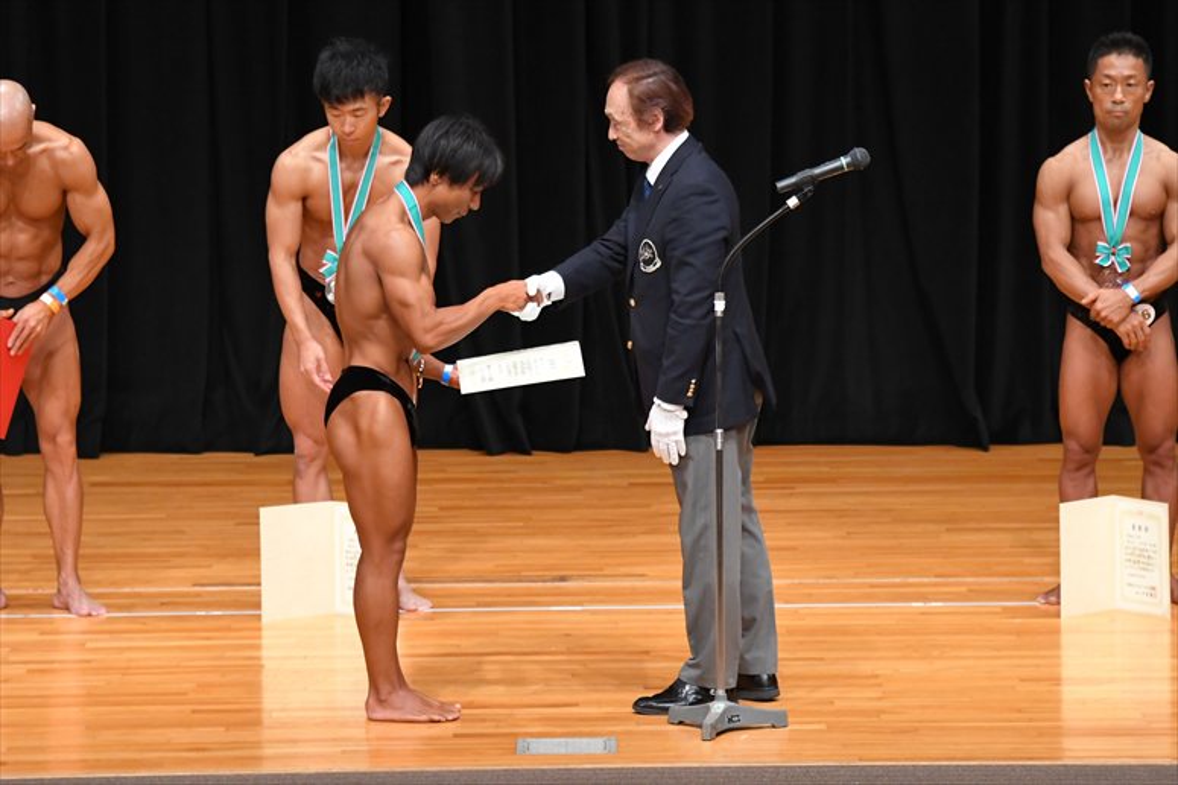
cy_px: 392
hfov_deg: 8.1
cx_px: 589
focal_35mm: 255
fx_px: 8340
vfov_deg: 5.4
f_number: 5.6
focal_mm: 170
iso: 4000
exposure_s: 1/400
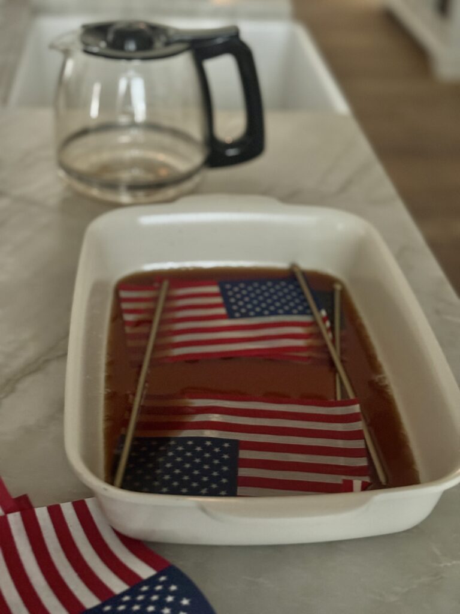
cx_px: 230
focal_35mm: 48
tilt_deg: -33.5
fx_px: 850
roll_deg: -3.0
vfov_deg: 39.7
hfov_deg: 30.3
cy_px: 307
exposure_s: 1/20
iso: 800
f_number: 1.78
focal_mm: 6.76
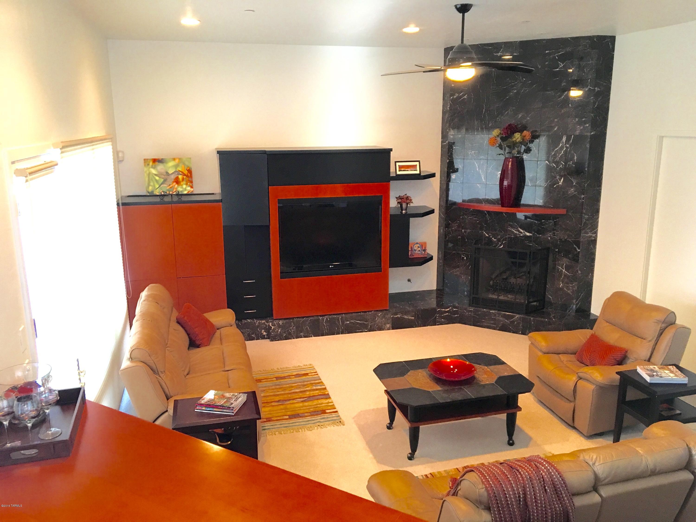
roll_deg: +1.1
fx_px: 583
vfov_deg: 48.2
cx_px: 348
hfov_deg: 61.7
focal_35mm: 29
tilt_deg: -12.5
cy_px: 261
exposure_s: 1/30
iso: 100
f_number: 2.2
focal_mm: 4.15
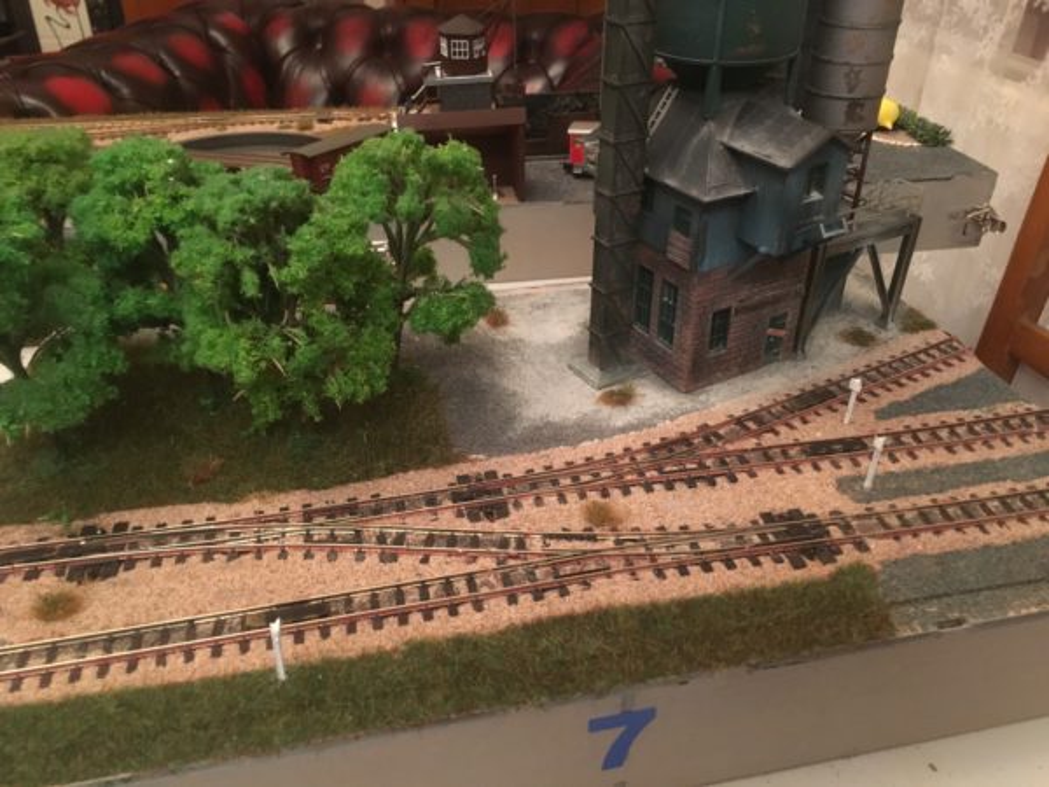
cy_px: 394
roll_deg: +0.1
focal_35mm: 29
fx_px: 879
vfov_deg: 48.2
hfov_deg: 61.7
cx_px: 524
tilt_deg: -32.0
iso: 400
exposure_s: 1/17
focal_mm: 4.15
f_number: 2.2
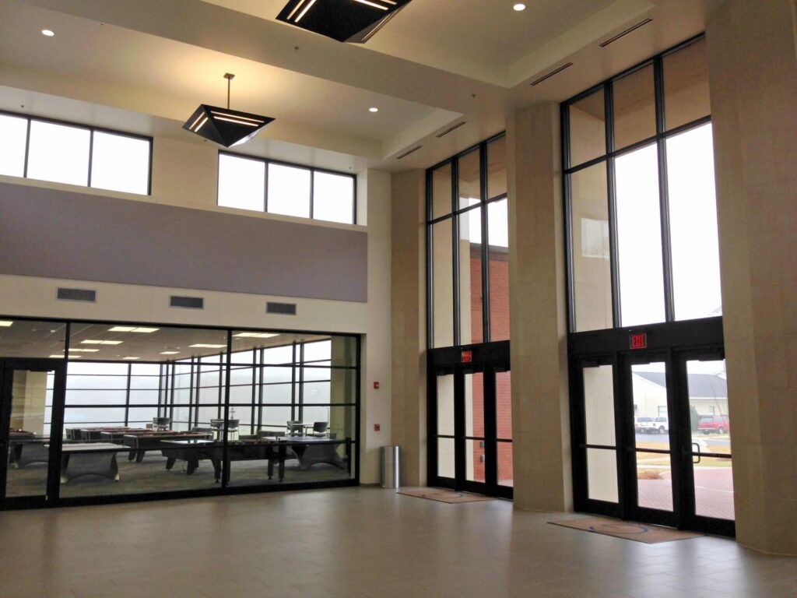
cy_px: 299
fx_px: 760
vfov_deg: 42.9
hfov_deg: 55.4
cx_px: 398
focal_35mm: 33
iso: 50
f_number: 2.4
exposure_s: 1/120
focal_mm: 4.12
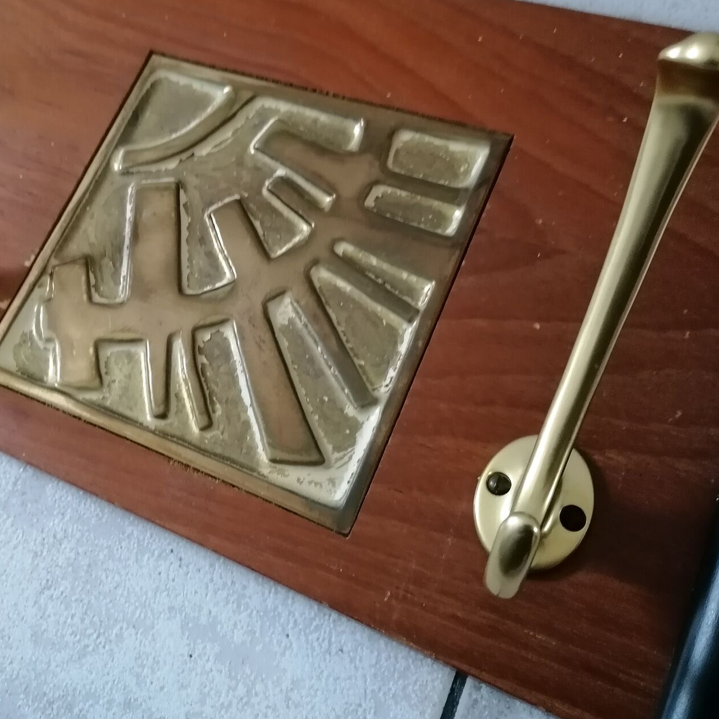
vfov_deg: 43.8
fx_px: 893
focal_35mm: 38
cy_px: 312
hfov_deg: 42.9
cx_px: 210
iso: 640
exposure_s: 1/16.7
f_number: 1.8
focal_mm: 4.75
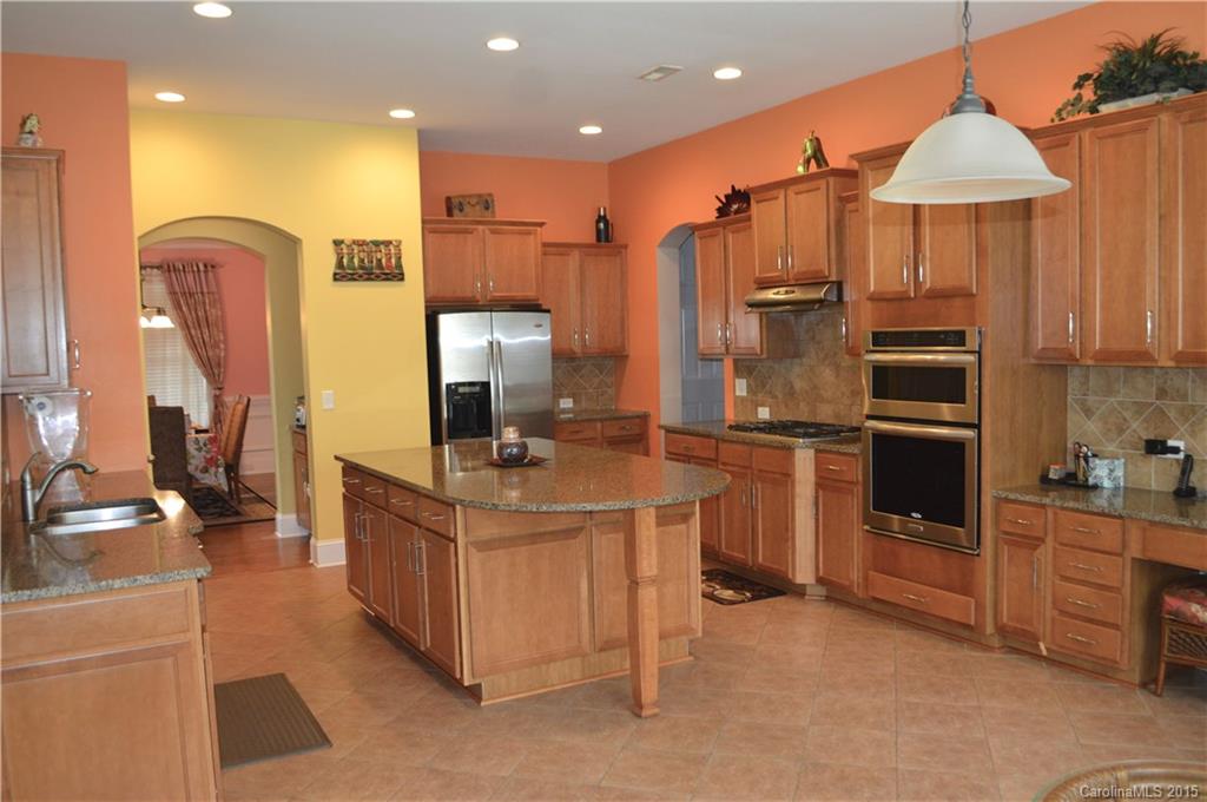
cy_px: 401
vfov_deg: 47.8
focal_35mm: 27
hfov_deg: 67.4
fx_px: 904
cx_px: 604
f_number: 3.5
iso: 1000
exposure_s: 1/60
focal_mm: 18
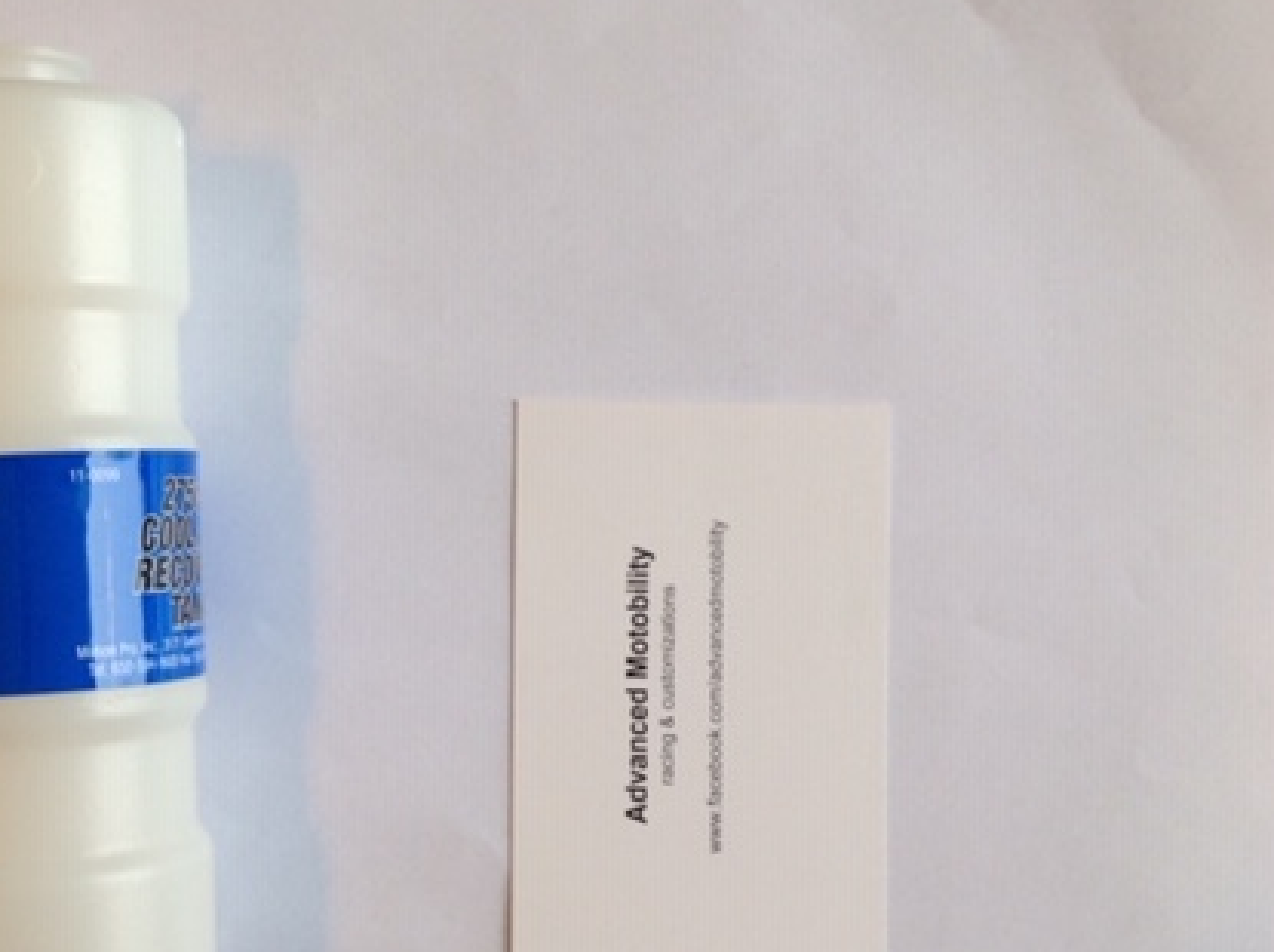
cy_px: 510
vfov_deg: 27.0
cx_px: 350
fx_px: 1985
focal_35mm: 54
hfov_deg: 35.0
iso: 50
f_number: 2.4
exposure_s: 1/40
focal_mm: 4.28
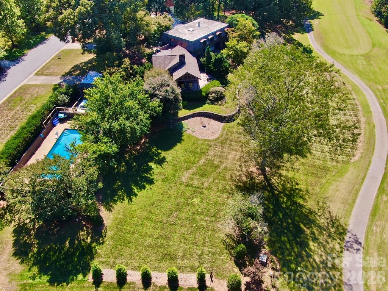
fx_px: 269
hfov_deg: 71.6
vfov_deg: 56.8
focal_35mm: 24
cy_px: 146
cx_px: 194
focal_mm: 4.39
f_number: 2.8
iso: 100
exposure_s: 1/1000
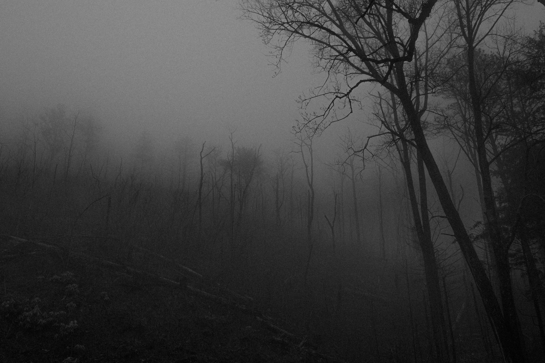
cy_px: 182
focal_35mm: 30
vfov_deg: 43.6
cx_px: 272
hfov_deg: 61.9
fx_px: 454
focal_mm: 20
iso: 1600
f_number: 11
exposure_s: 1/1000
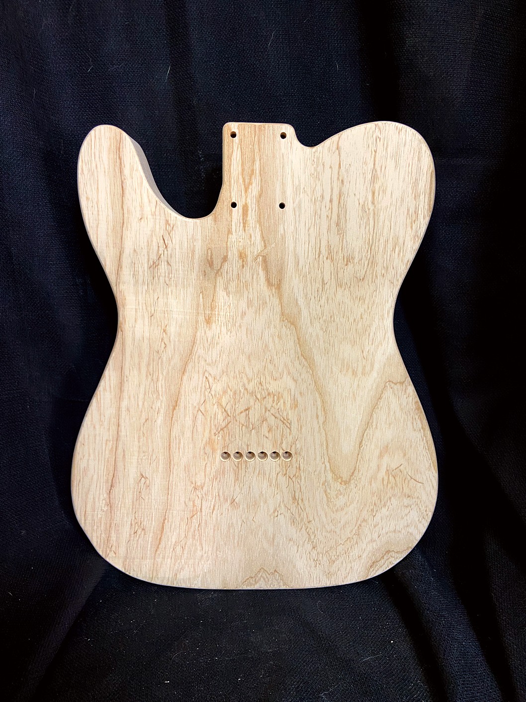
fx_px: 527
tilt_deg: -13.5
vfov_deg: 67.3
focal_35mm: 26
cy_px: 351
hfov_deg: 53.1
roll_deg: +0.5
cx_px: 263
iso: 160
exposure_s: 1/60
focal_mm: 4.25
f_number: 1.8
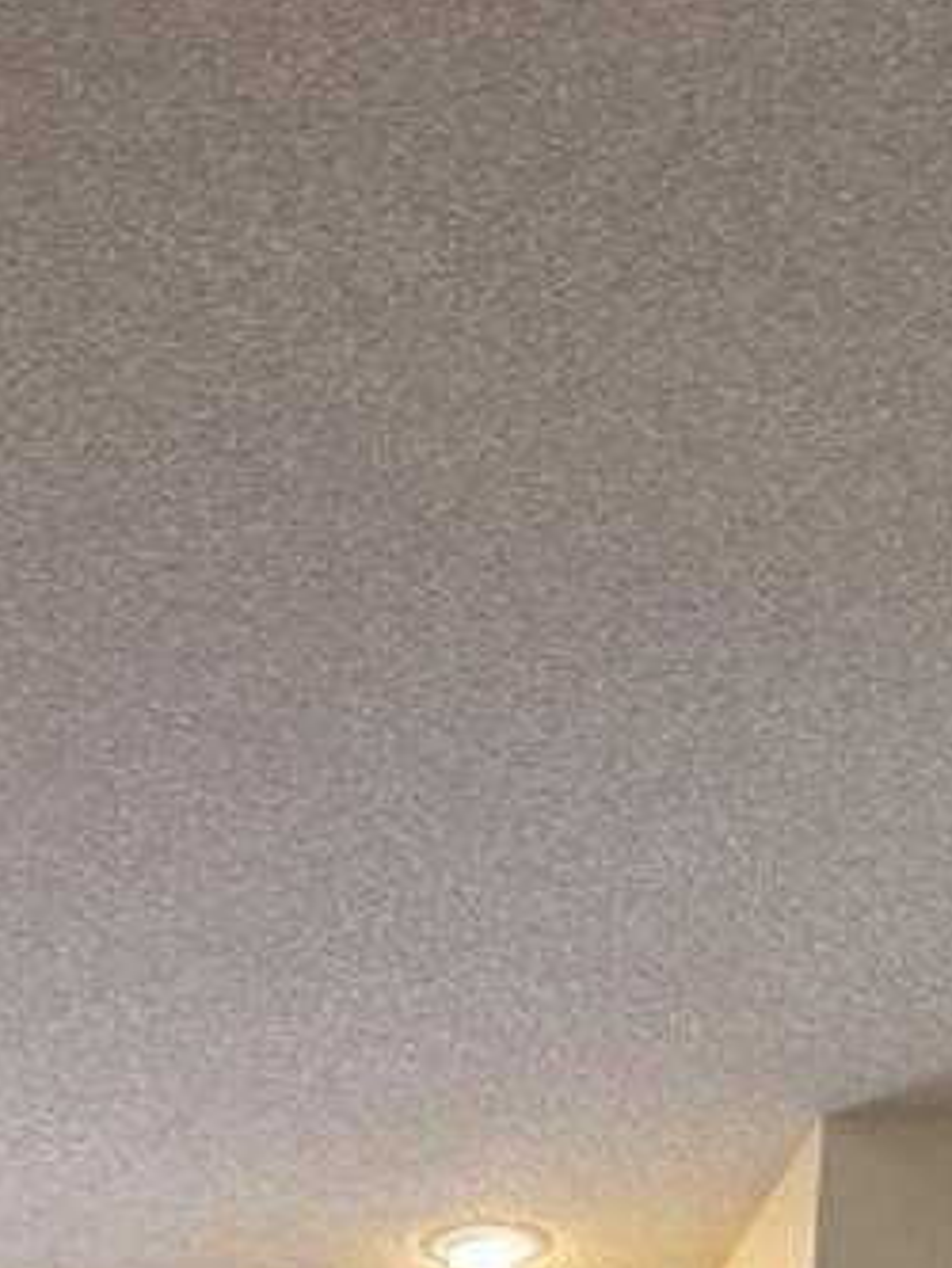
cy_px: 3358
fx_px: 5057
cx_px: -746
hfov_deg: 10.2
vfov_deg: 11.1
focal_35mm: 138
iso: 100
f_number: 1.8
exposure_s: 1/120
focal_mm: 5.4
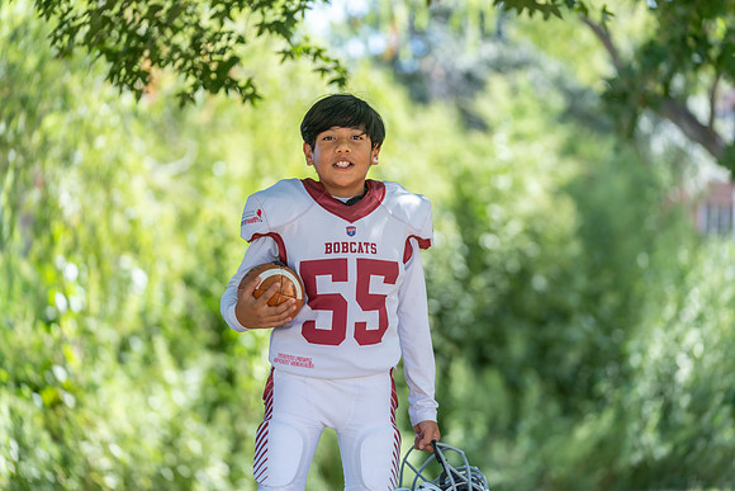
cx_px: 368
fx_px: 2532
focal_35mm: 124
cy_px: 246
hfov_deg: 16.5
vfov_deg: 11.1
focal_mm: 124
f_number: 2.8
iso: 160
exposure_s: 1/320
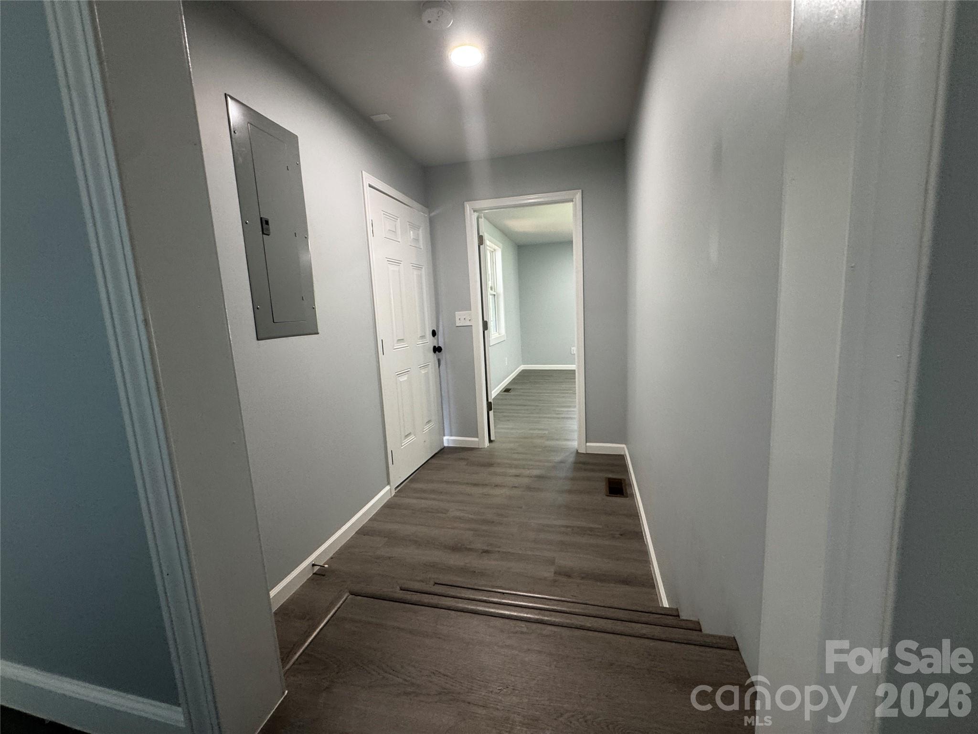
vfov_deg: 85.7
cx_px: 489
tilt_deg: -8.7
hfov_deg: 102.1
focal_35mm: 14
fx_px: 396
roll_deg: +3.7
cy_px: 367
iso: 200
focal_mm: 2.22
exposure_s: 1/60
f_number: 2.2
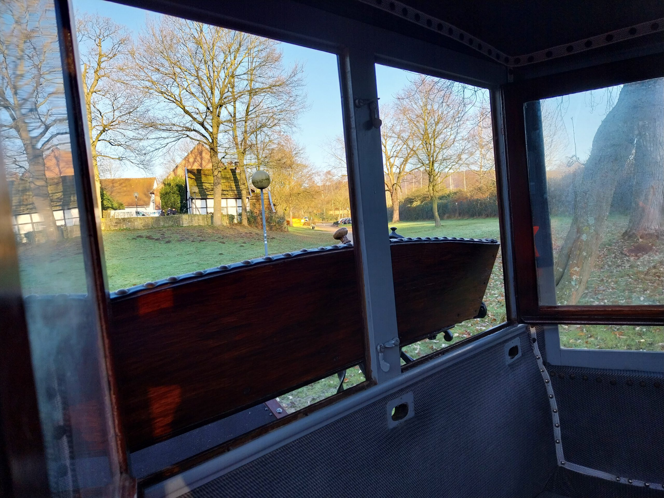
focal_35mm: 26
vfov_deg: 53.1
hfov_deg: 67.3
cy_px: 249
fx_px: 499
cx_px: 332
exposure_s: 1/100
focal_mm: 4
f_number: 1.8
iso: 32
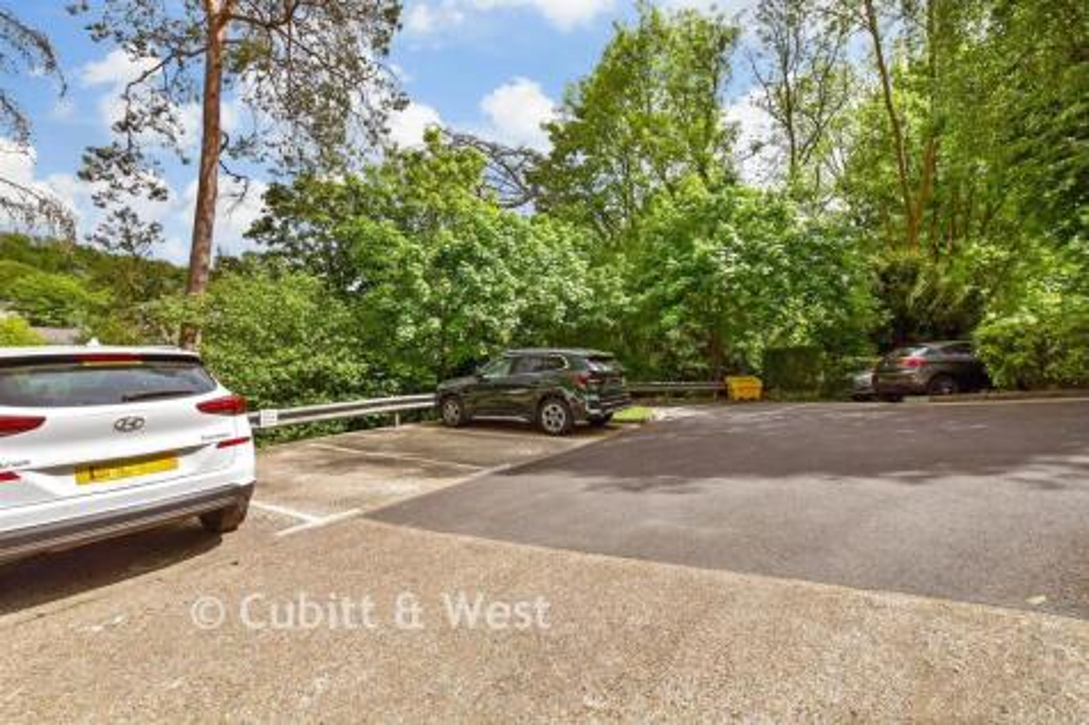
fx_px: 454
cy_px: 362
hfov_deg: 100.4
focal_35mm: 15
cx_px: 544
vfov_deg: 77.3
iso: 160
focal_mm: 10
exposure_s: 1/640
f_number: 8
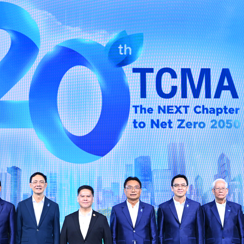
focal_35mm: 107
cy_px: 178
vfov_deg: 16.2
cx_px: 107
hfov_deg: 16.3
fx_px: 853
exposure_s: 1/200
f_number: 5
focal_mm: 54
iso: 1000
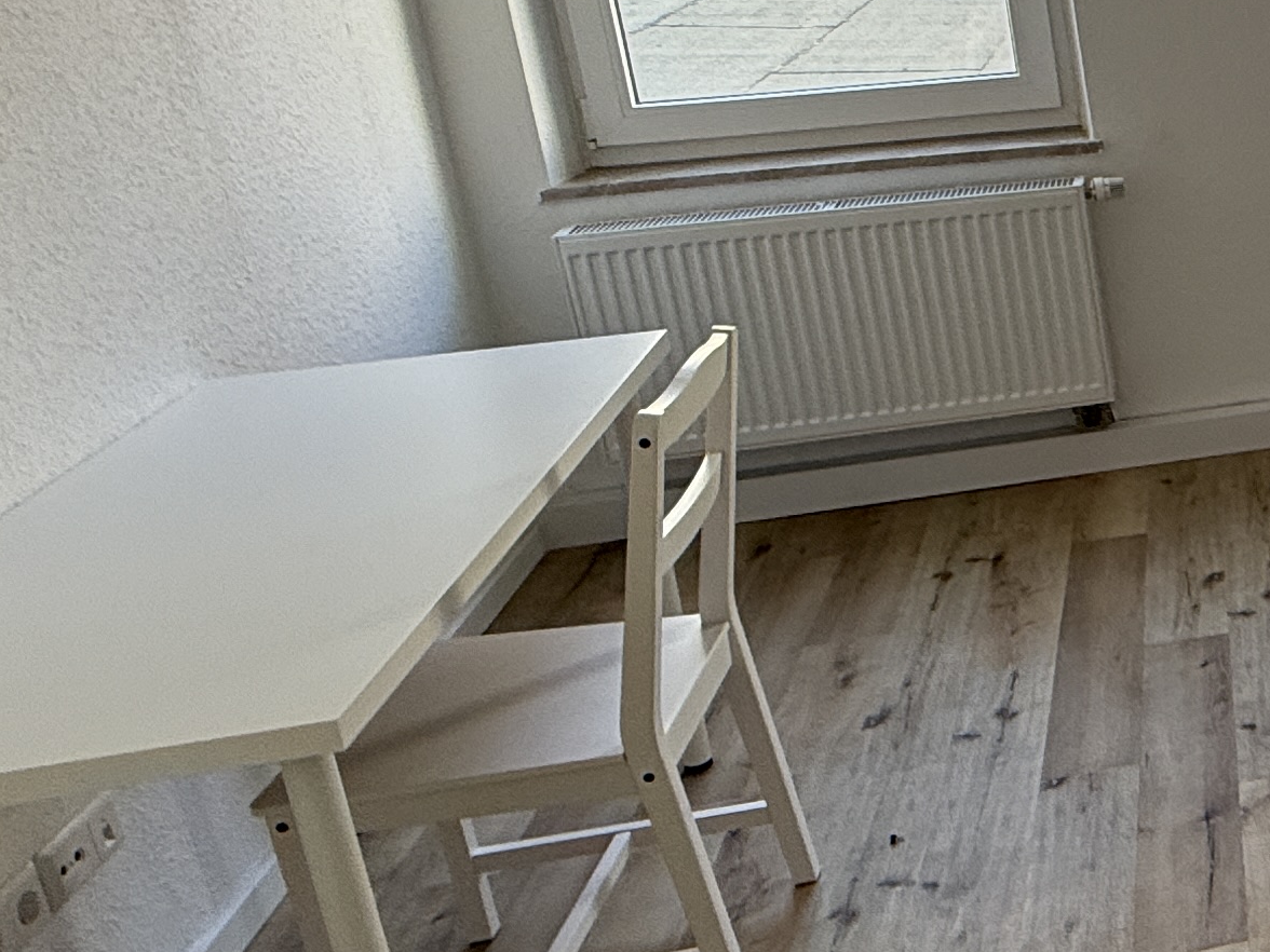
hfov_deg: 29.7
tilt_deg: -17.0
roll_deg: +2.0
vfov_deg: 29.8
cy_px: 239
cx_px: 1744
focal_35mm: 48
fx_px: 1761
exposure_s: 1/99
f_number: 2.2
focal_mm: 2.22
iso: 125
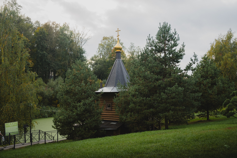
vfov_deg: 35.5
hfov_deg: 51.3
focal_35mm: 38
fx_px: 247
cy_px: 77
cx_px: 121
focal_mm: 24.4
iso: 320
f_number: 3.2
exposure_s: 1/320
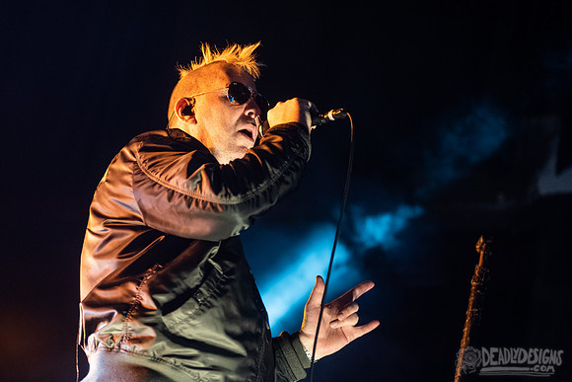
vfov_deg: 14.6
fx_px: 1486
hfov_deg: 21.8
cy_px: 159
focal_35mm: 93
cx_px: 238
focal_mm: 80
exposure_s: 1/200
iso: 3200
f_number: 3.2
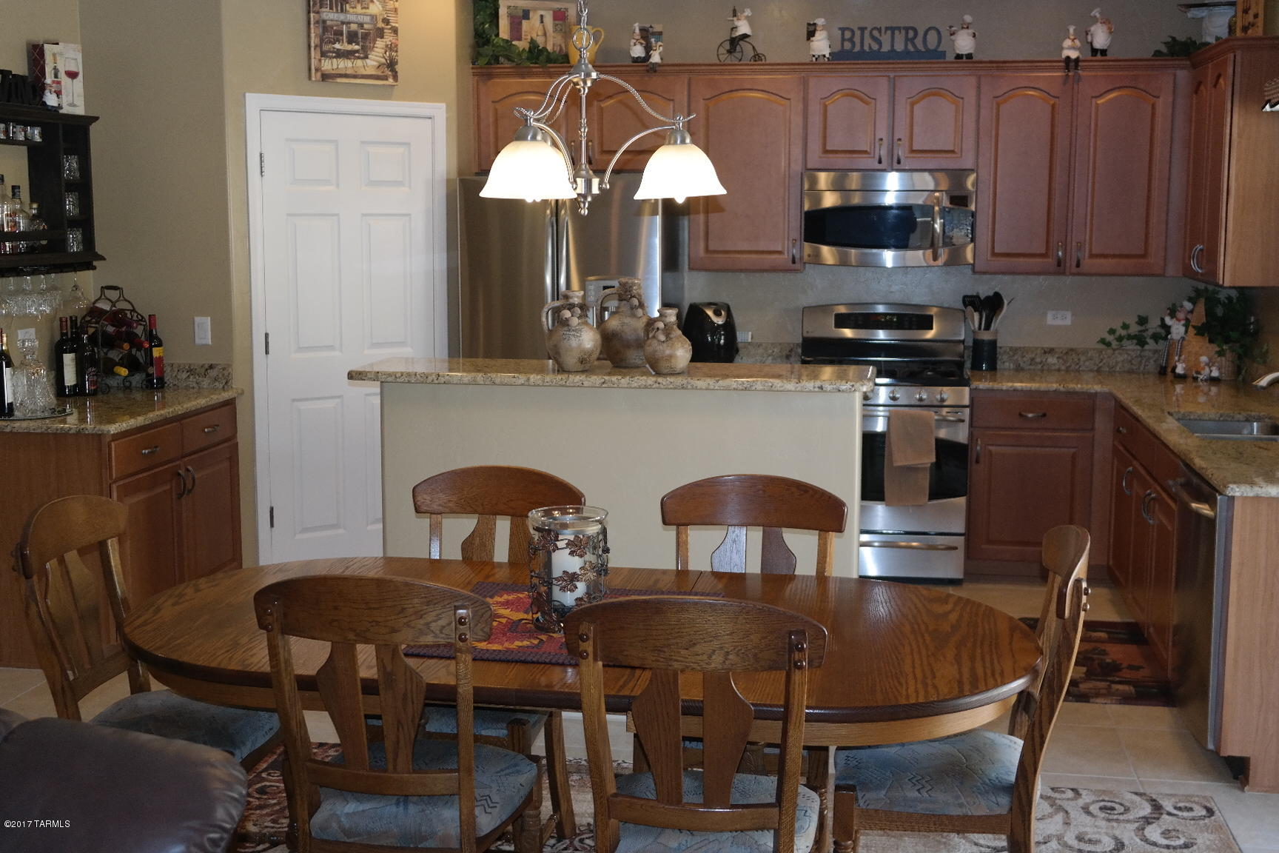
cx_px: 640
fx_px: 1528
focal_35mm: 43
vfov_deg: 31.2
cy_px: 426
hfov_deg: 45.4
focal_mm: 28
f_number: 4
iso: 400
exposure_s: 1/50
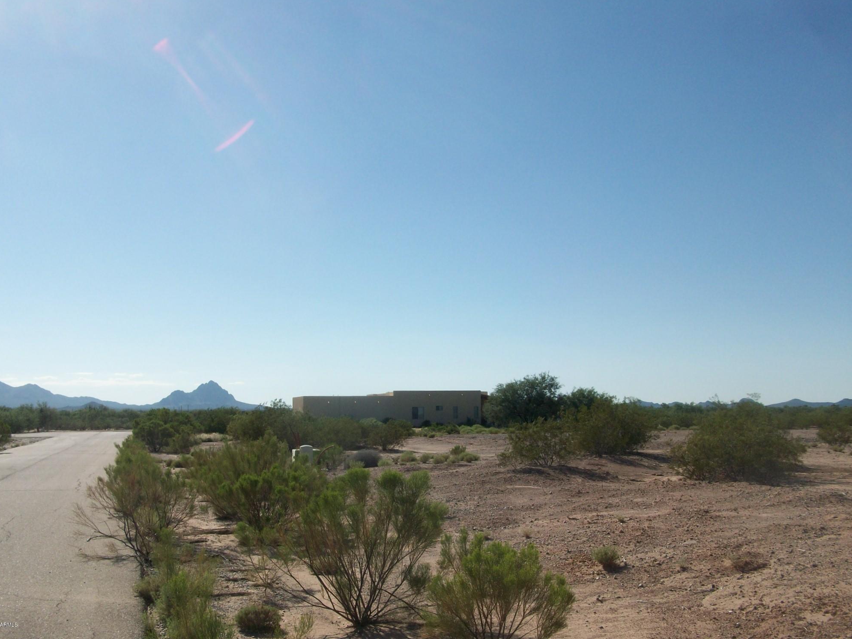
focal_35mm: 35
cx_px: 416
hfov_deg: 52.6
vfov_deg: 40.7
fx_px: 862
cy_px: 317
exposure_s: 1/540
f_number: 5.5
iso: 64
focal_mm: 5.7
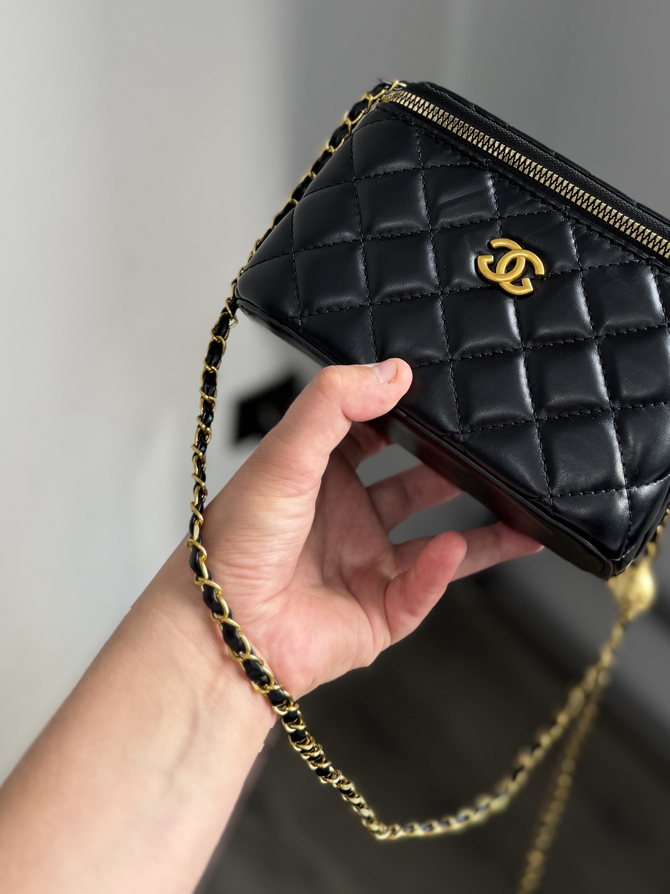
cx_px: 493
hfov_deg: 35.3
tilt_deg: -36.0
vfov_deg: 45.3
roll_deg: -9.6
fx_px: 1032
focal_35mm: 40
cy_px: 231
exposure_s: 1/121
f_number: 1.78
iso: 64
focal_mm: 6.76
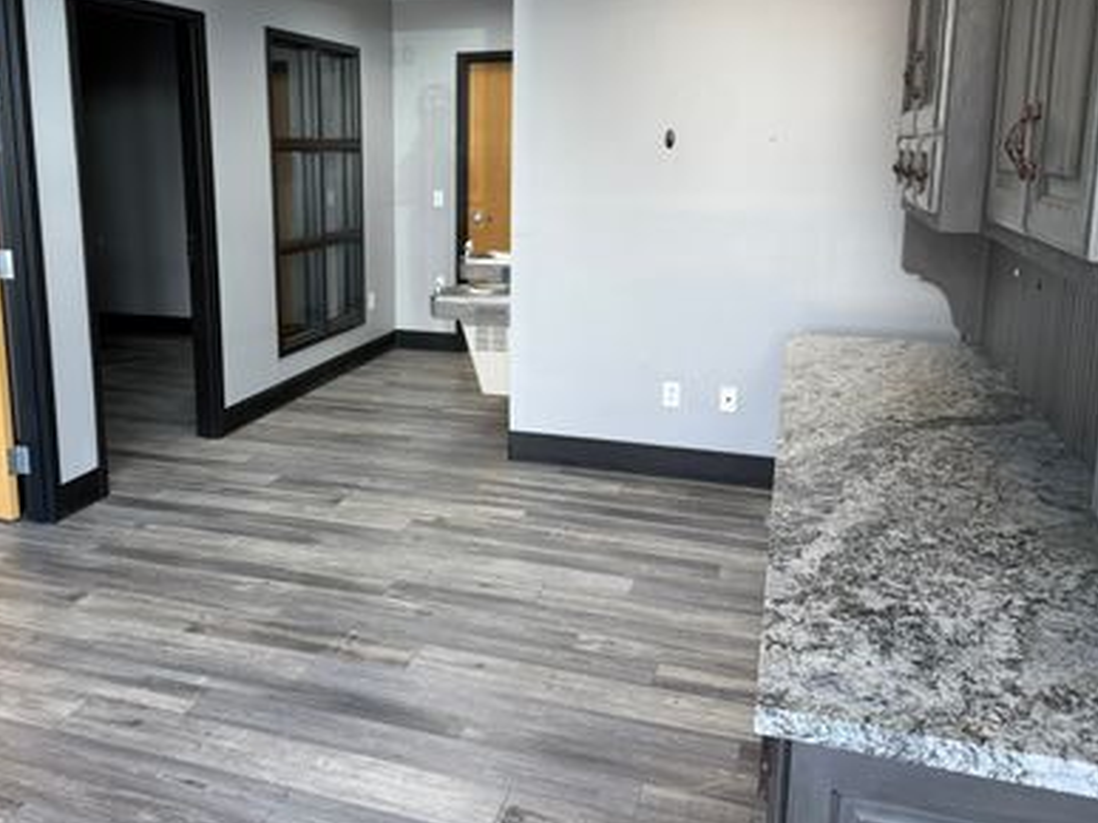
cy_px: 333
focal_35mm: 31
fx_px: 983
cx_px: 411
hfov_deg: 57.6
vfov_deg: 45.2
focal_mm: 6.76
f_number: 1.78
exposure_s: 1/120
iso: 100
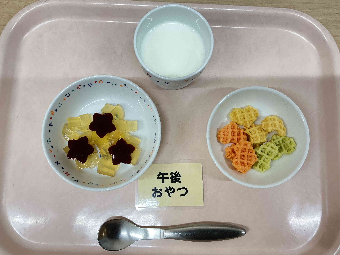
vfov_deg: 48.2
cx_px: 170
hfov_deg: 61.7
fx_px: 285
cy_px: 128
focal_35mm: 29
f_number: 1.8
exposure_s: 1/60
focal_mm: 3
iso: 100
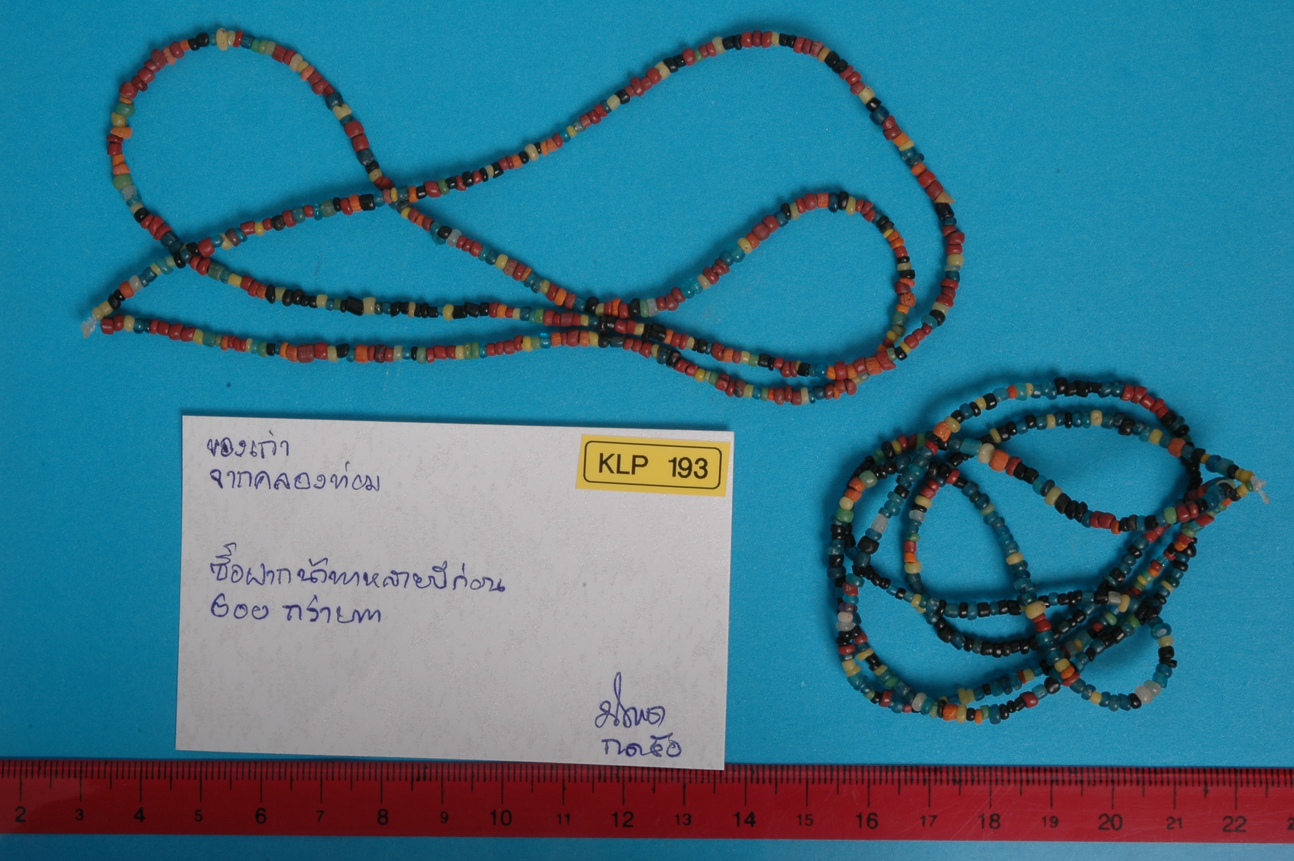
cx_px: 647
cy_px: 430
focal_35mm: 72
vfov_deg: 18.9
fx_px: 2586
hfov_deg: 28.1
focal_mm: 48
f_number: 29
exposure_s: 1/4
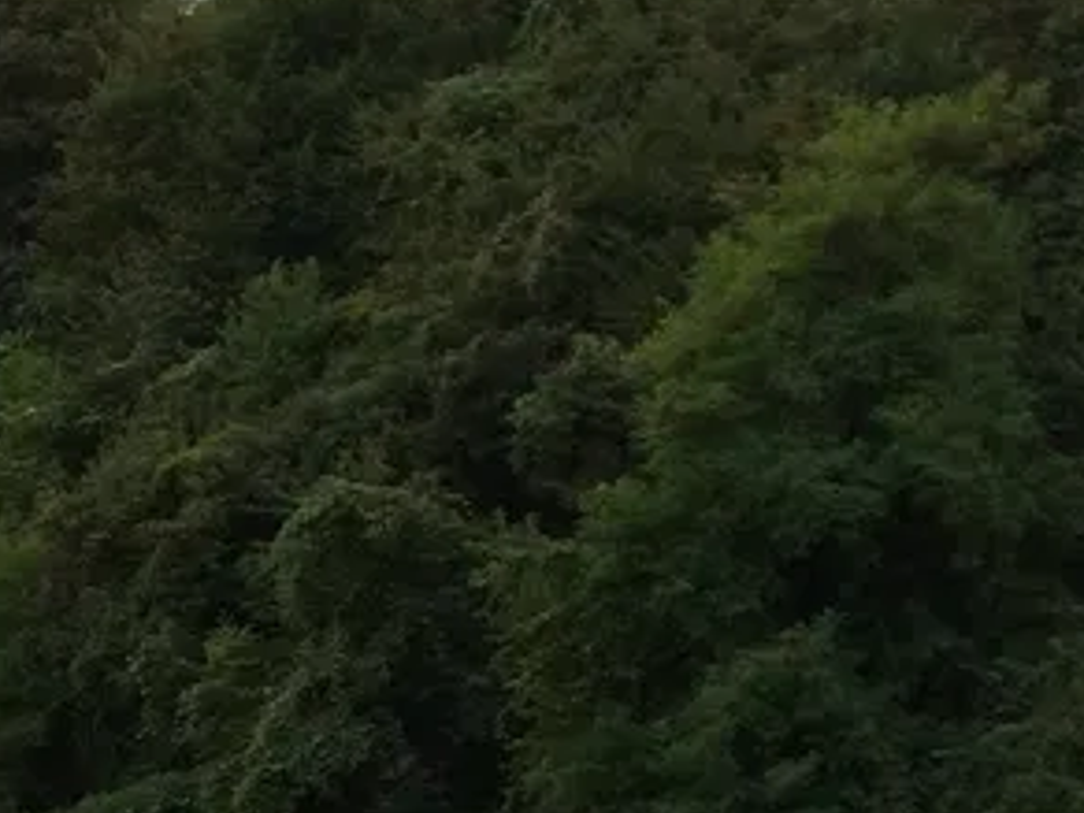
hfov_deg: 14.1
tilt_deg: -5.1
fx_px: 3726
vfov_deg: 11.7
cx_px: -1032
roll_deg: +0.3
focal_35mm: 119
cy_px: 1362
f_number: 2.2
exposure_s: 1/279
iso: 32
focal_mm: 4.15
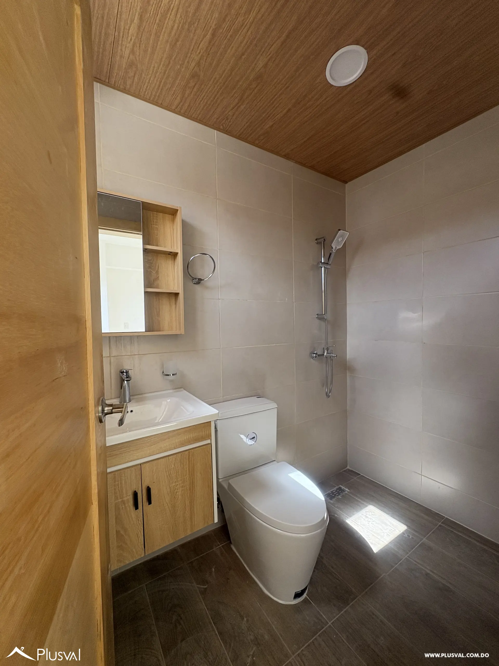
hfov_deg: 85.7
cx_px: 250
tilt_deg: -1.7
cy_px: 333
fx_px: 269
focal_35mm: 14
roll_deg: +0.6
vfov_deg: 102.1
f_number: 2.2
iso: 100
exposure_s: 1/135
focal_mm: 2.22
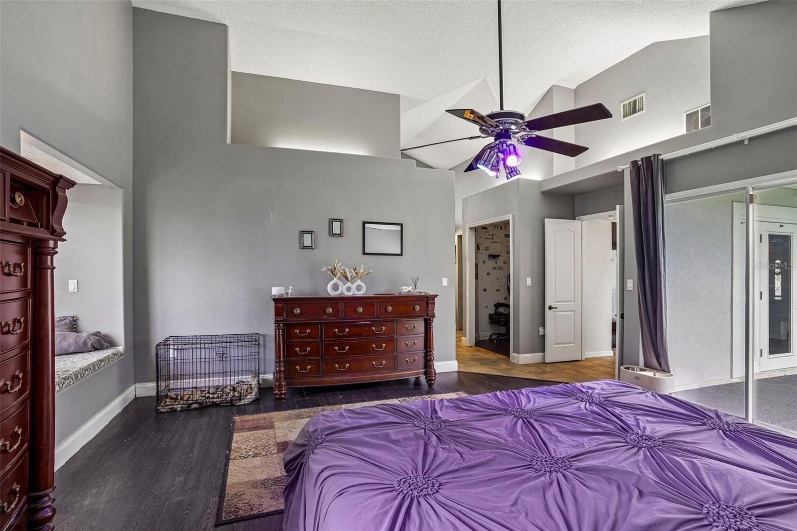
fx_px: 376
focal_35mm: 17
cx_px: 398
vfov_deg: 70.4
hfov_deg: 93.3
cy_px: 266
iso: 400
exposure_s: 1/6
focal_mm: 17
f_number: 9
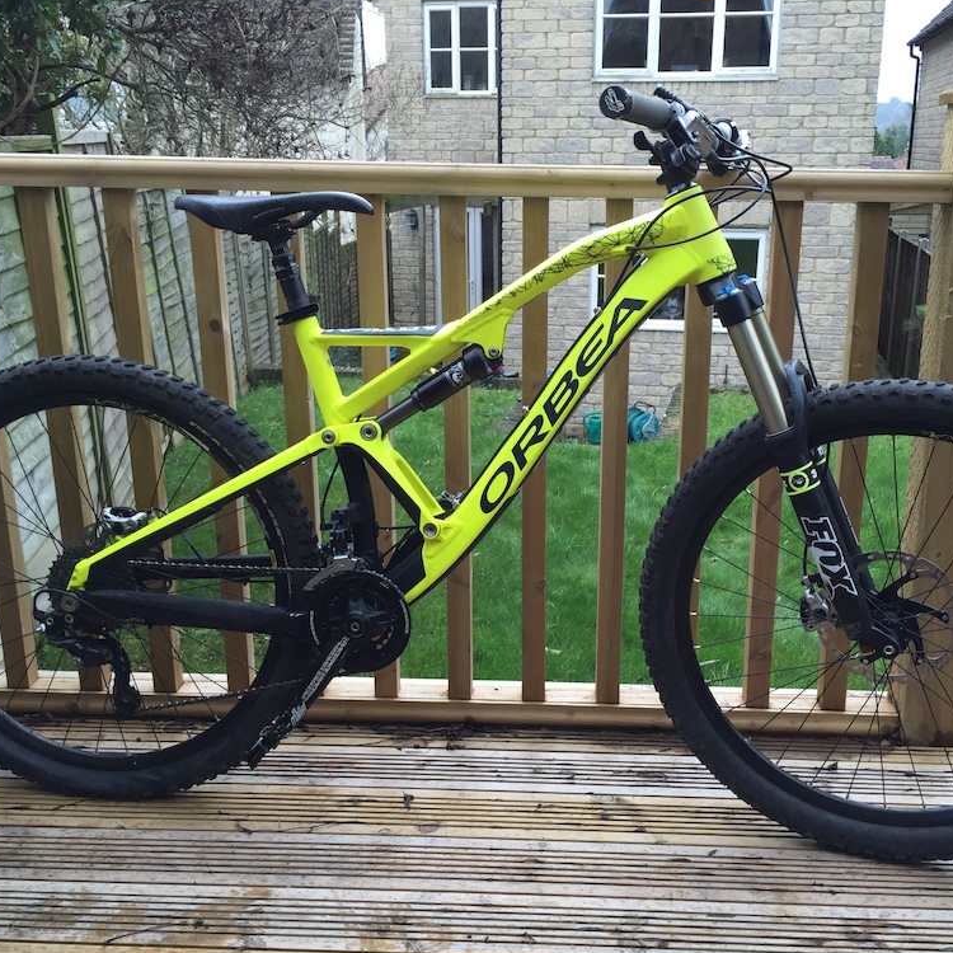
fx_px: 1090
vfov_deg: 47.2
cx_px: 512
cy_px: 476
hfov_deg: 47.2
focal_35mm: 35
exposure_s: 1/100
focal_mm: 4.15
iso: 50
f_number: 2.2
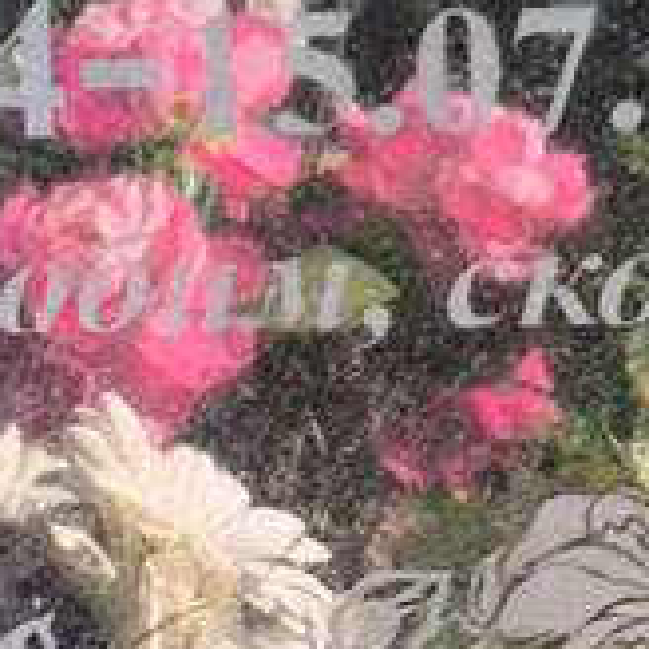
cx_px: 172
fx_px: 4560
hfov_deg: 8.1
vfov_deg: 8.0
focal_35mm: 215
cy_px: -241
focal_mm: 4.71
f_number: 1.7
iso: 50
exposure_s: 1/121
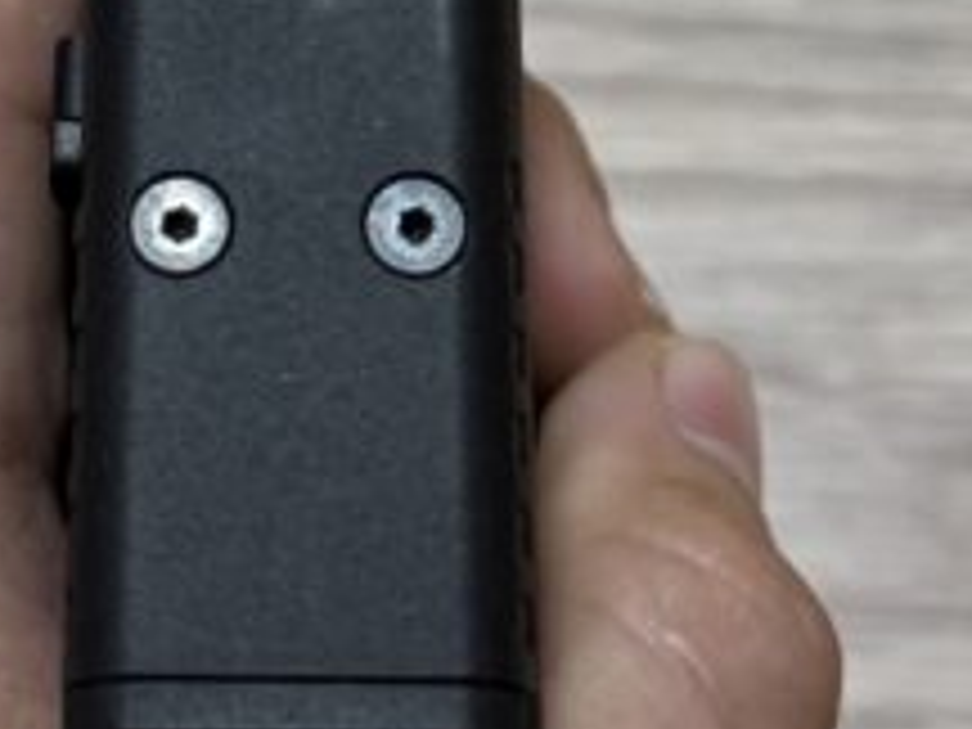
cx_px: 216
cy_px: -297
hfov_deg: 21.8
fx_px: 2499
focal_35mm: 89
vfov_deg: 15.5
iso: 250
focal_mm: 6.76
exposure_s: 1/60
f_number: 1.78
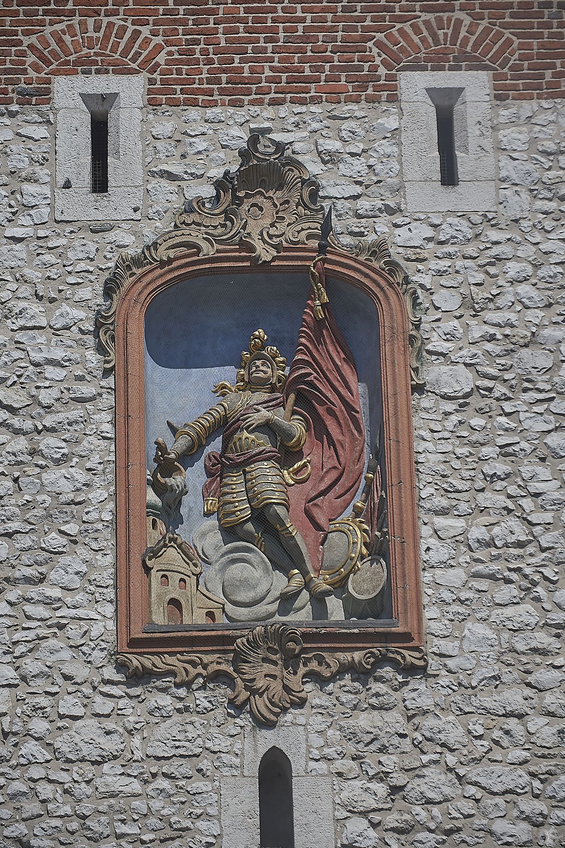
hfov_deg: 8.7
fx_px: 3696
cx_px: 282
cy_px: 424
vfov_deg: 13.1
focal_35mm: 157
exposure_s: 1/1250
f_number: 5.6
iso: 125
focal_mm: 105
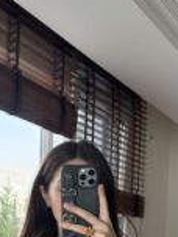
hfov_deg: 23.3
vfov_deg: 29.0
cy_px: 231
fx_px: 432
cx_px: 80
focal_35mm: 63
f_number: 1.78
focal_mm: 6.76
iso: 400
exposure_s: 1/60
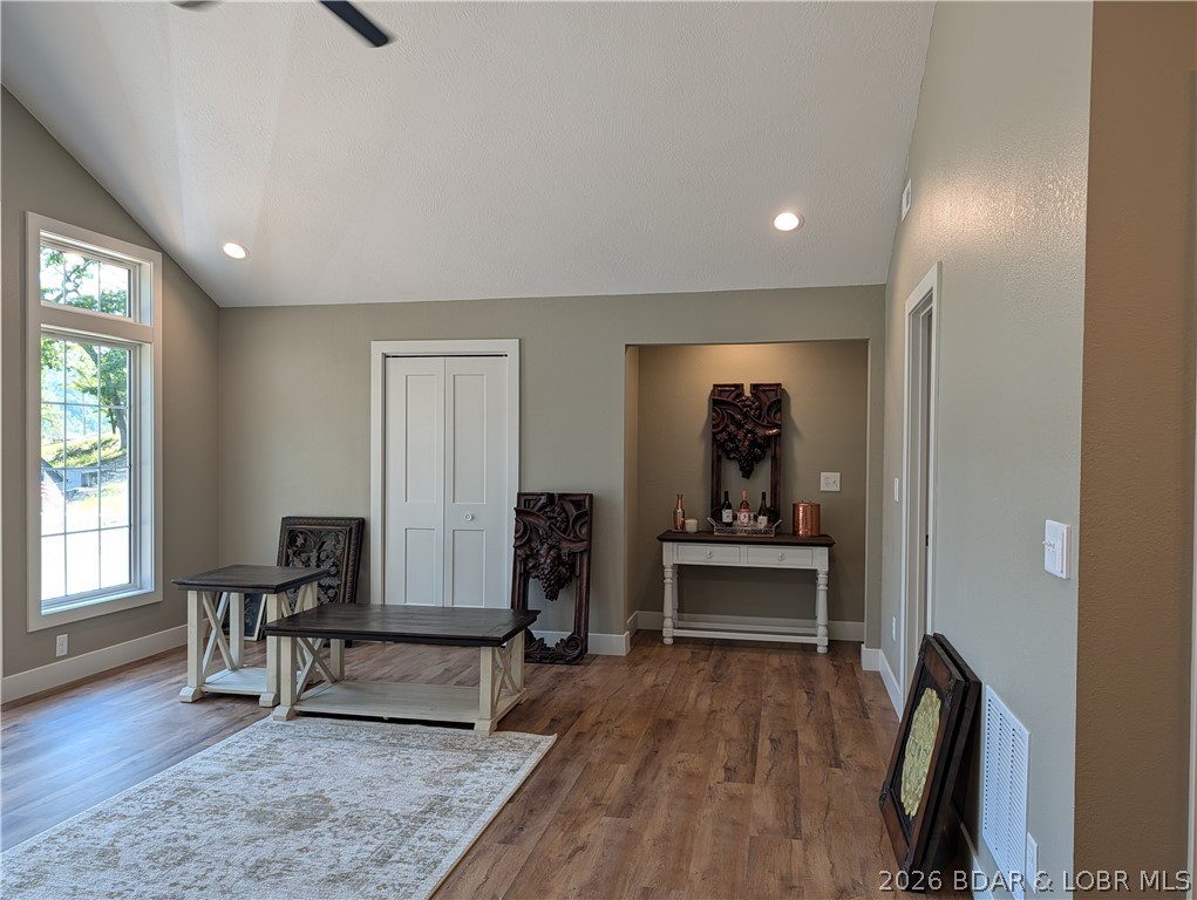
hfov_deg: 71.5
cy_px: 450
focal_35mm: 24
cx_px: 598
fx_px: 831
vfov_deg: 56.9
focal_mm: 6.9
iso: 73
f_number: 1.68
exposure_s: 1/120
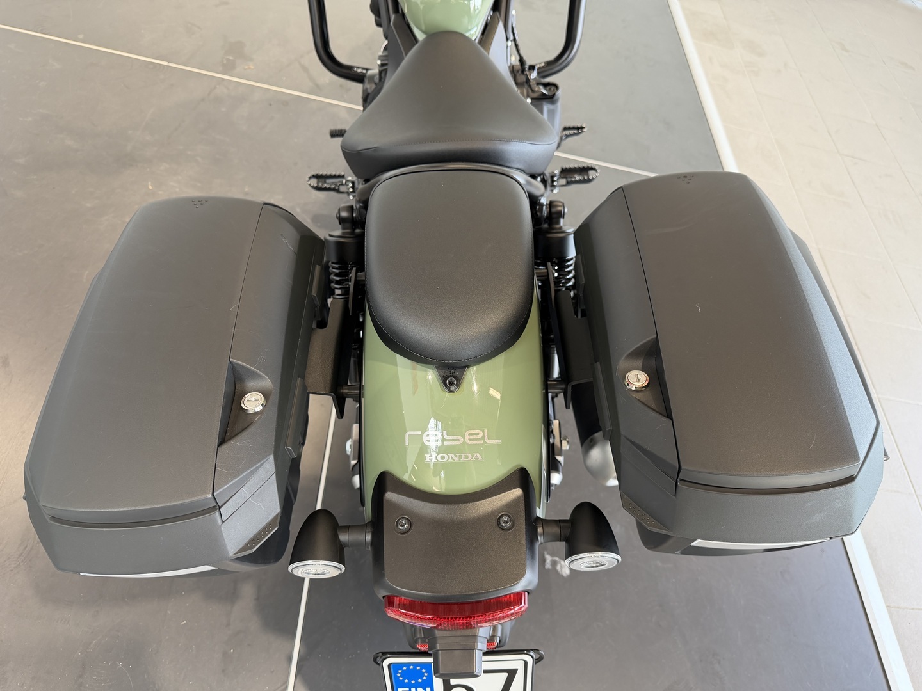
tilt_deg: -51.4
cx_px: 461
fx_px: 639
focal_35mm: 24
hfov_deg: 71.6
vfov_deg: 56.8
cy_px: 346
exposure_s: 1/121
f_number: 1.78
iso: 160
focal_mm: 6.76
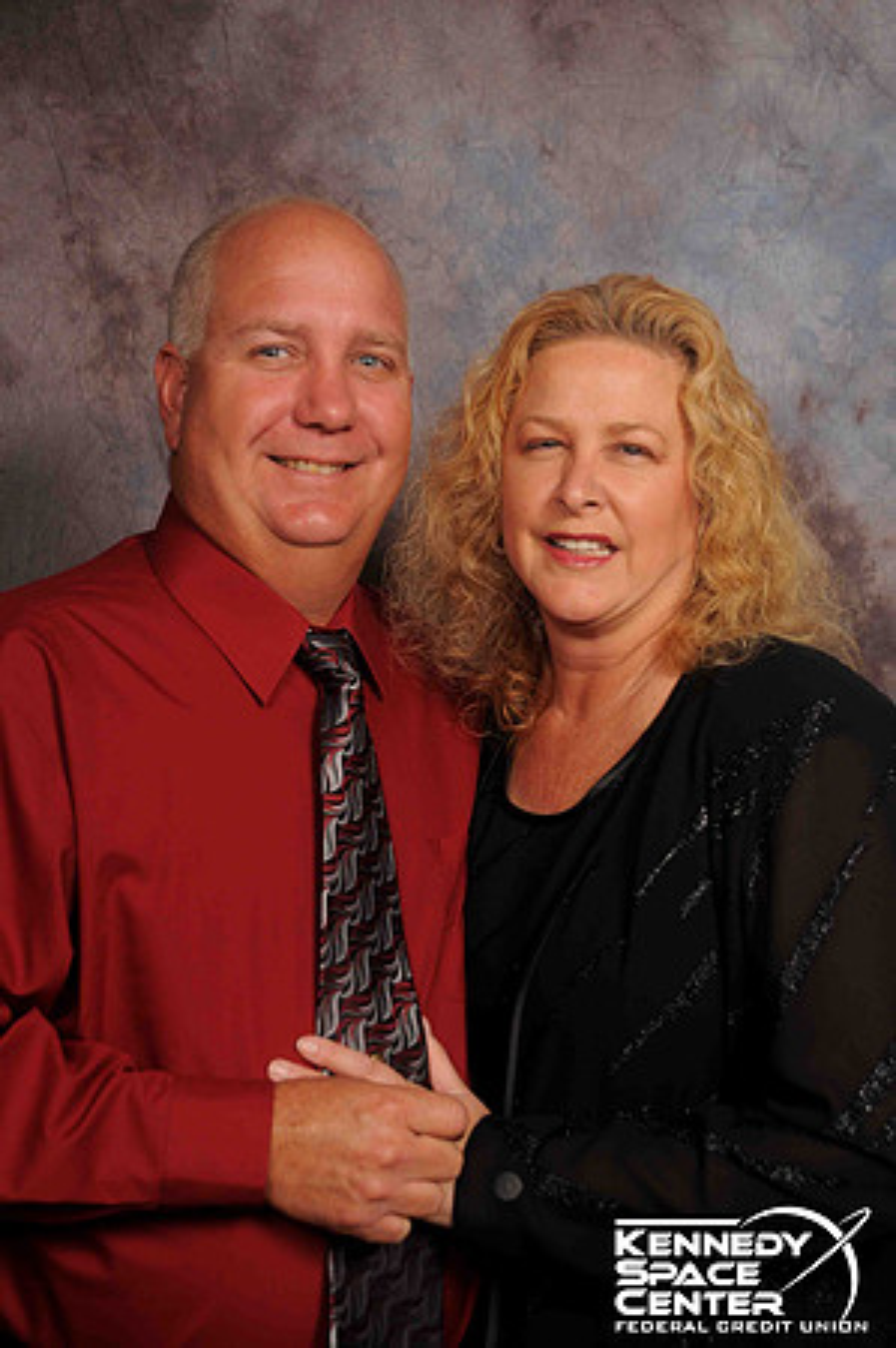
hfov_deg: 20.6
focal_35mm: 66
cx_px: 448
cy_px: 674
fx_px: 2470
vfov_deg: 30.5
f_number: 5.6
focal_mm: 44
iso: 200
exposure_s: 1/125
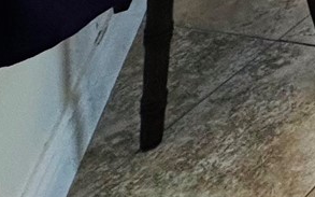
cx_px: 837
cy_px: -439
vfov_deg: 10.2
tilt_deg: -5.0
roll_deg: +1.4
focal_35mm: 81
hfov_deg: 13.4
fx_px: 695
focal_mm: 2.22
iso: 80
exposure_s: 1/120
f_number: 2.2
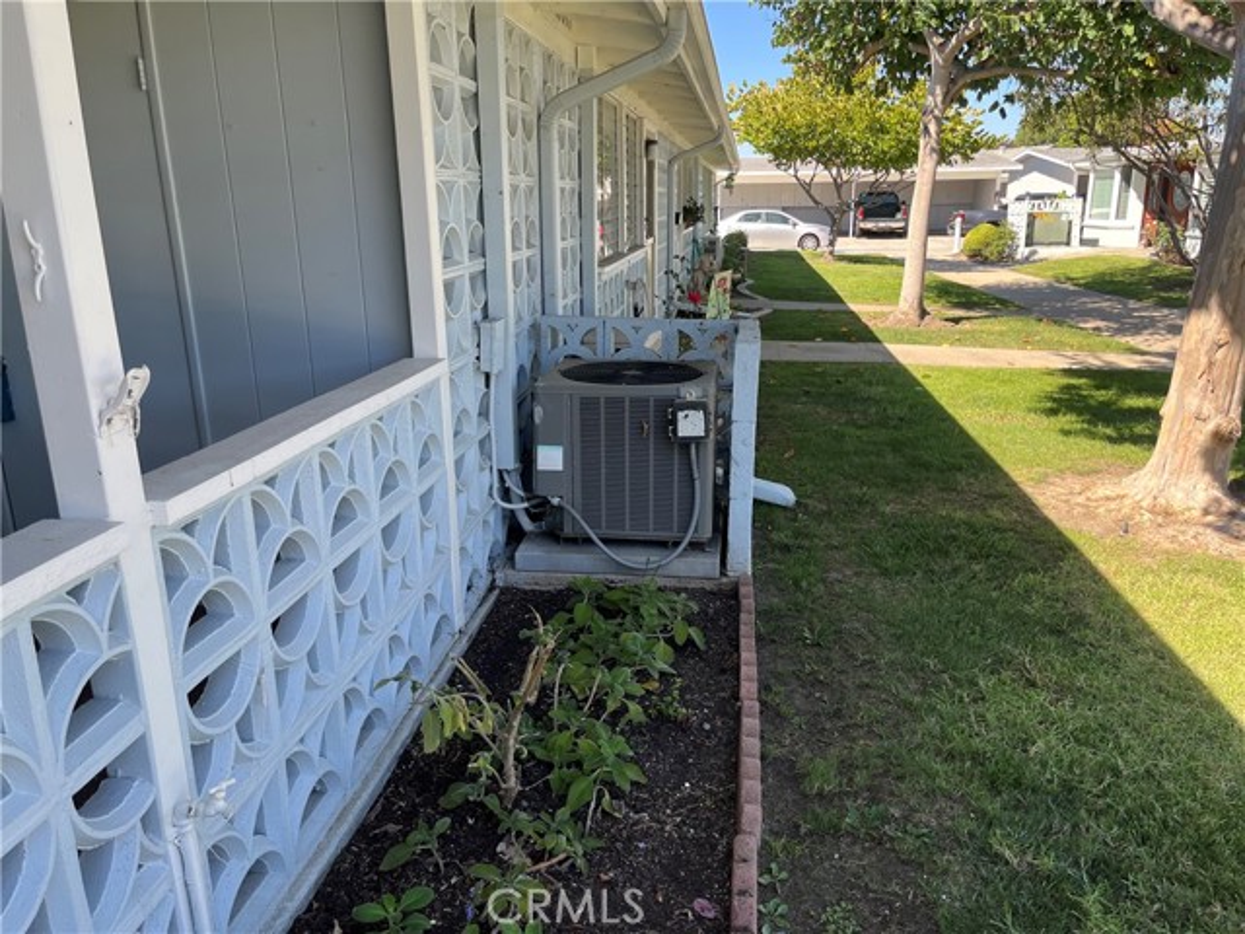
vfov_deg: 53.1
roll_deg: +0.5
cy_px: 467
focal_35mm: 26
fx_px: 935
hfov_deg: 67.3
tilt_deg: -16.2
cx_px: 622
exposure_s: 1/639
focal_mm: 5.1
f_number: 1.6
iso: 50
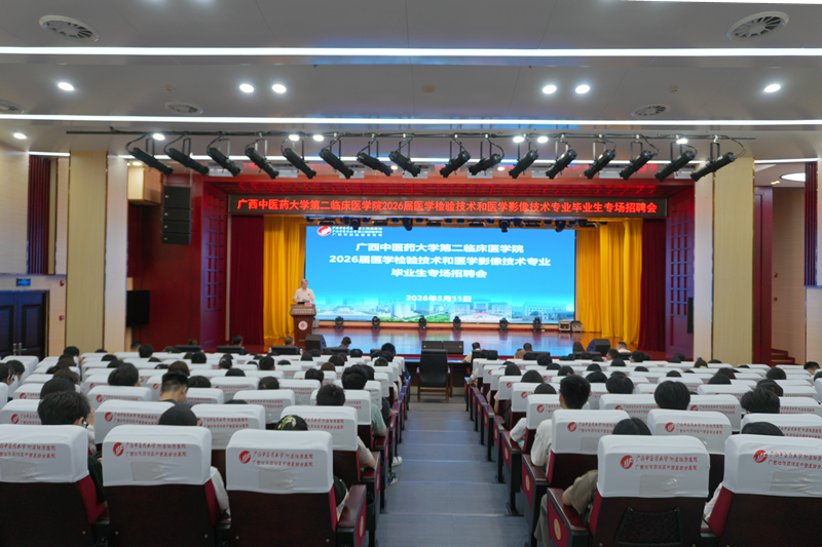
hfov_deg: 73.8
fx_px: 548
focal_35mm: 24
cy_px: 274
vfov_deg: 53.1
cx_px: 411
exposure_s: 1/30
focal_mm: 16
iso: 100
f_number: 3.5
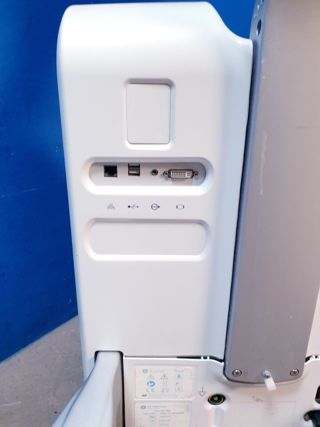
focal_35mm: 26
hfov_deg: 53.1
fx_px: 320
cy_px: 214
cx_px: 160
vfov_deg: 67.3
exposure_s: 1/33
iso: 320
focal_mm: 4.3
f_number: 2.4
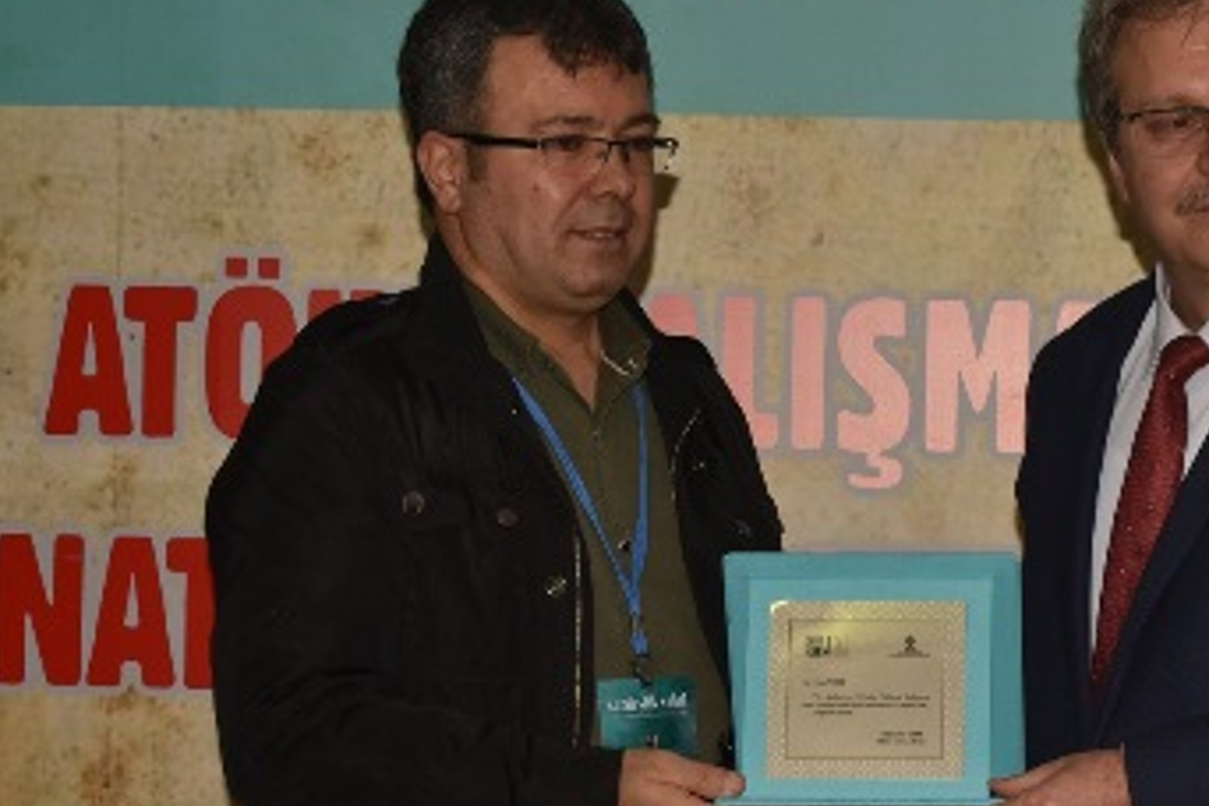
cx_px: 894
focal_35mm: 131
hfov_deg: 15.6
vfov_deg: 10.5
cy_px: 479
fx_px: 4399
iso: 1000
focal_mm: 70
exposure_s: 1/125
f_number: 16
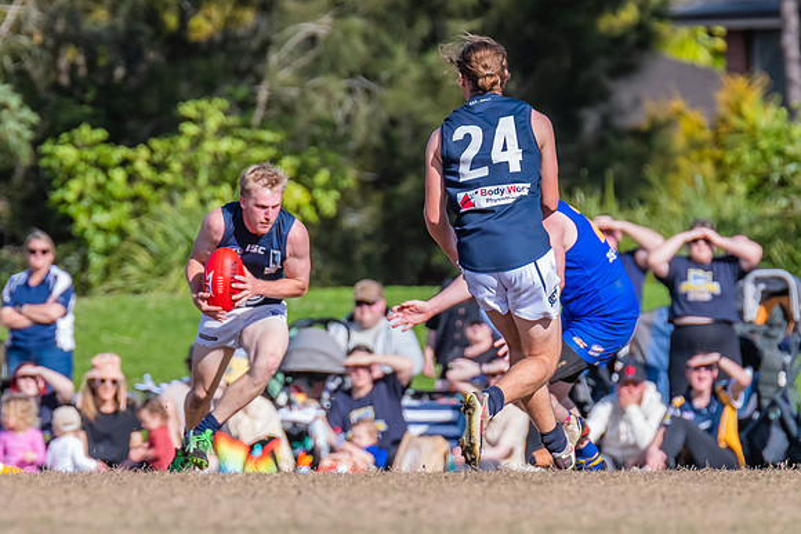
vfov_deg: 1.6
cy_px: 326
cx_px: 271
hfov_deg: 2.4
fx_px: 19172
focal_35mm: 862
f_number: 8
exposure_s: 1/2000
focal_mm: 420
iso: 800
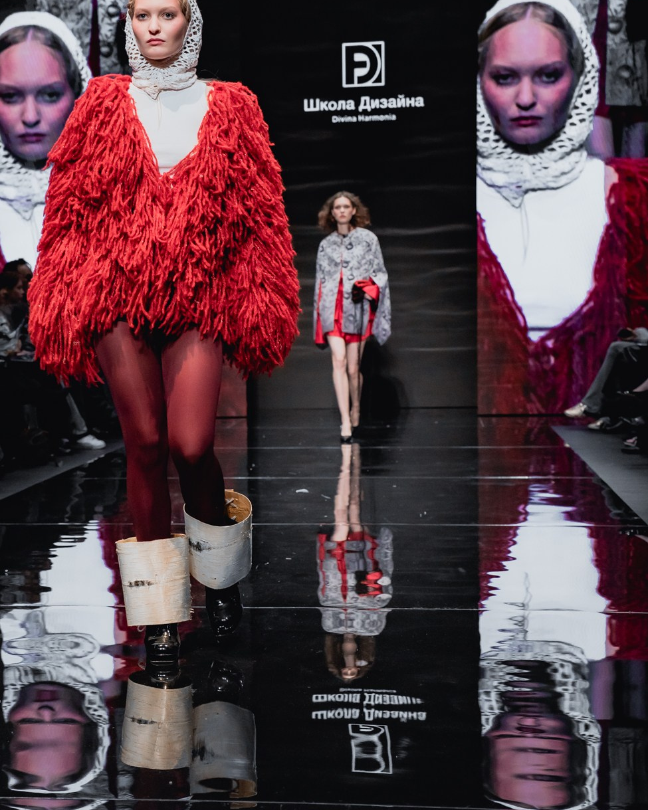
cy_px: 417
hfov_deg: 22.4
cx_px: 223
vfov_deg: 27.9
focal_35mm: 68
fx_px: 1630
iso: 2000
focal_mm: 46
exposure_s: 1/250
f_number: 4.5
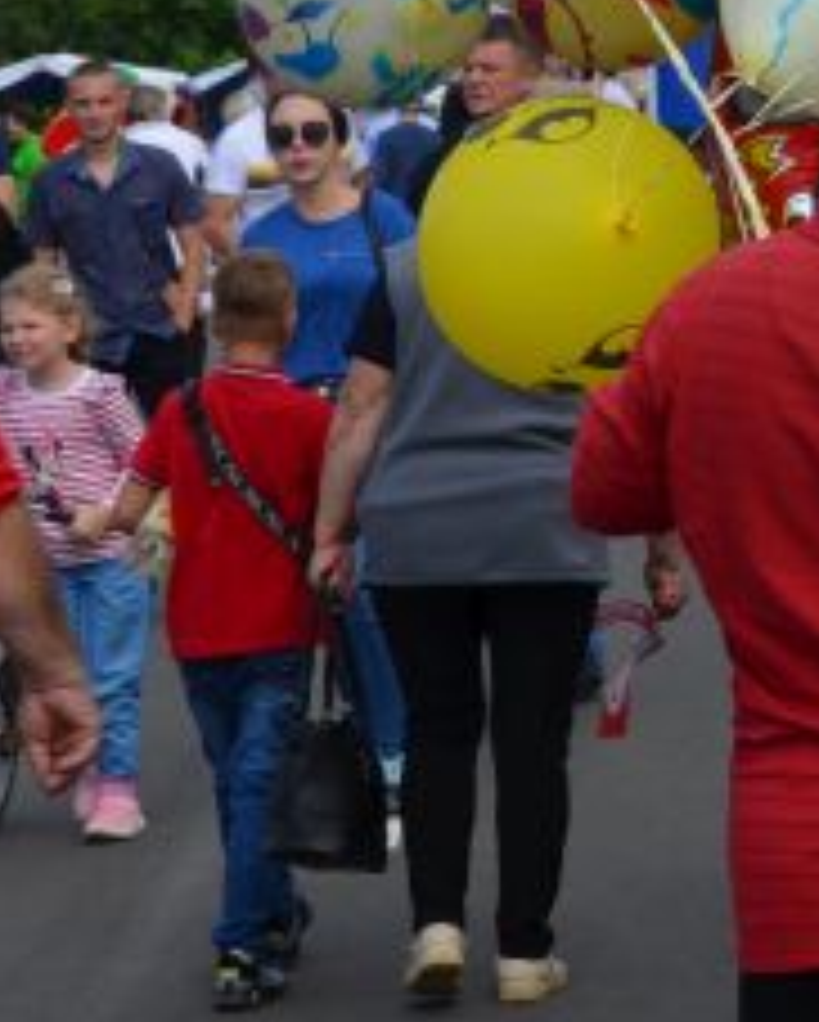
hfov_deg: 7.5
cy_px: -113
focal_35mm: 198
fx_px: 5991
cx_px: 1598
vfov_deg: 9.6
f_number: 8
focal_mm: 32
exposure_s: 1/250
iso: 100
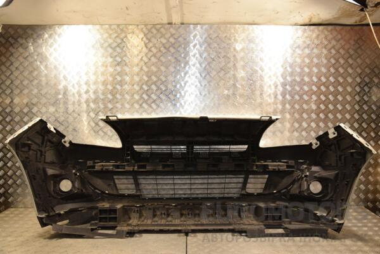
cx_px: 190
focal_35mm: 32
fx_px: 332
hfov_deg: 59.5
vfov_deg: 41.7
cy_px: 127
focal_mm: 21
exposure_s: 1/200
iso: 800
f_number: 5
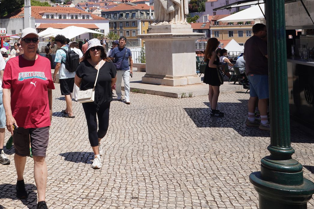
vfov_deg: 28.3
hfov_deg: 39.6
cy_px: 26
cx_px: 31
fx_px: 401
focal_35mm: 46
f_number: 14
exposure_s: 1/100
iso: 100
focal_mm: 24
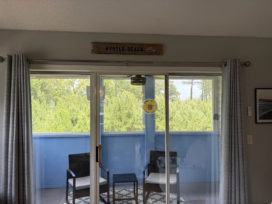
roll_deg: +0.7
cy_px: 102
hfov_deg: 67.3
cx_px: 136
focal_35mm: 26
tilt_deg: +1.0
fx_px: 204
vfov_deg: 53.1
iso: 32
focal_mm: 5.96
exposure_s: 1/127
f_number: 1.6
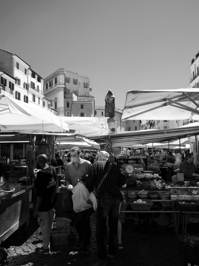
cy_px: 133
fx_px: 230
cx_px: 100
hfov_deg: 46.8
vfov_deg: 60.0
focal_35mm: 30
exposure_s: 1/800
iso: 200
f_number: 5
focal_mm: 15
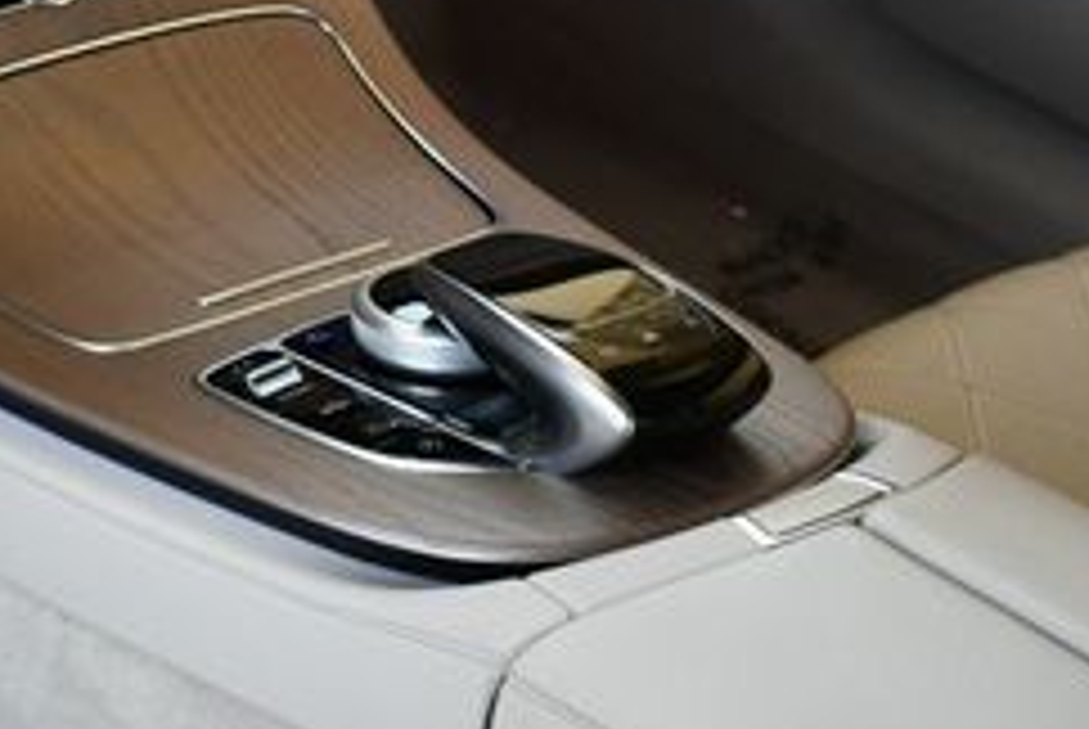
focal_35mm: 132
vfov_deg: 10.2
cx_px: -297
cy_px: -184
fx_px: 3998
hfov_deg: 14.9
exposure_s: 1/250
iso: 400
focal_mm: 25
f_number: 4
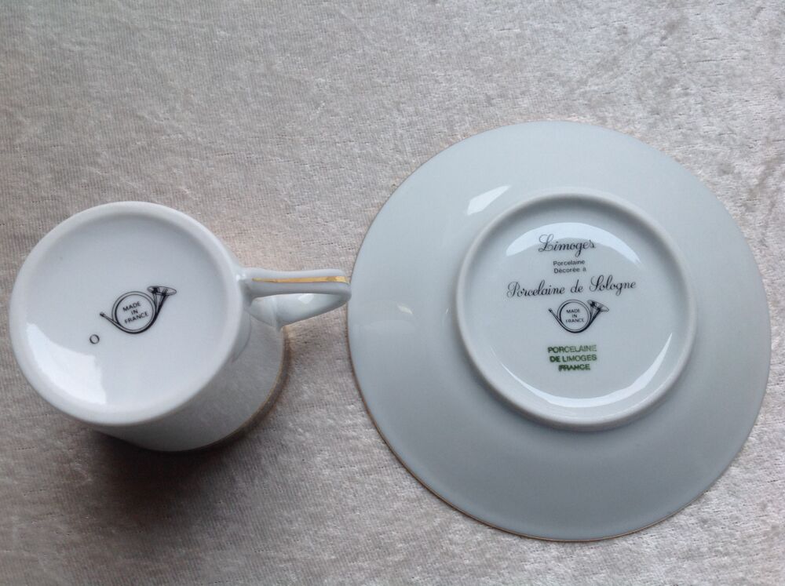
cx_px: 392
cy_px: 293
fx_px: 793
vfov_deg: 40.6
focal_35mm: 35
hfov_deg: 52.7
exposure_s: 1/24
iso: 50
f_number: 2.4
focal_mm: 4.28
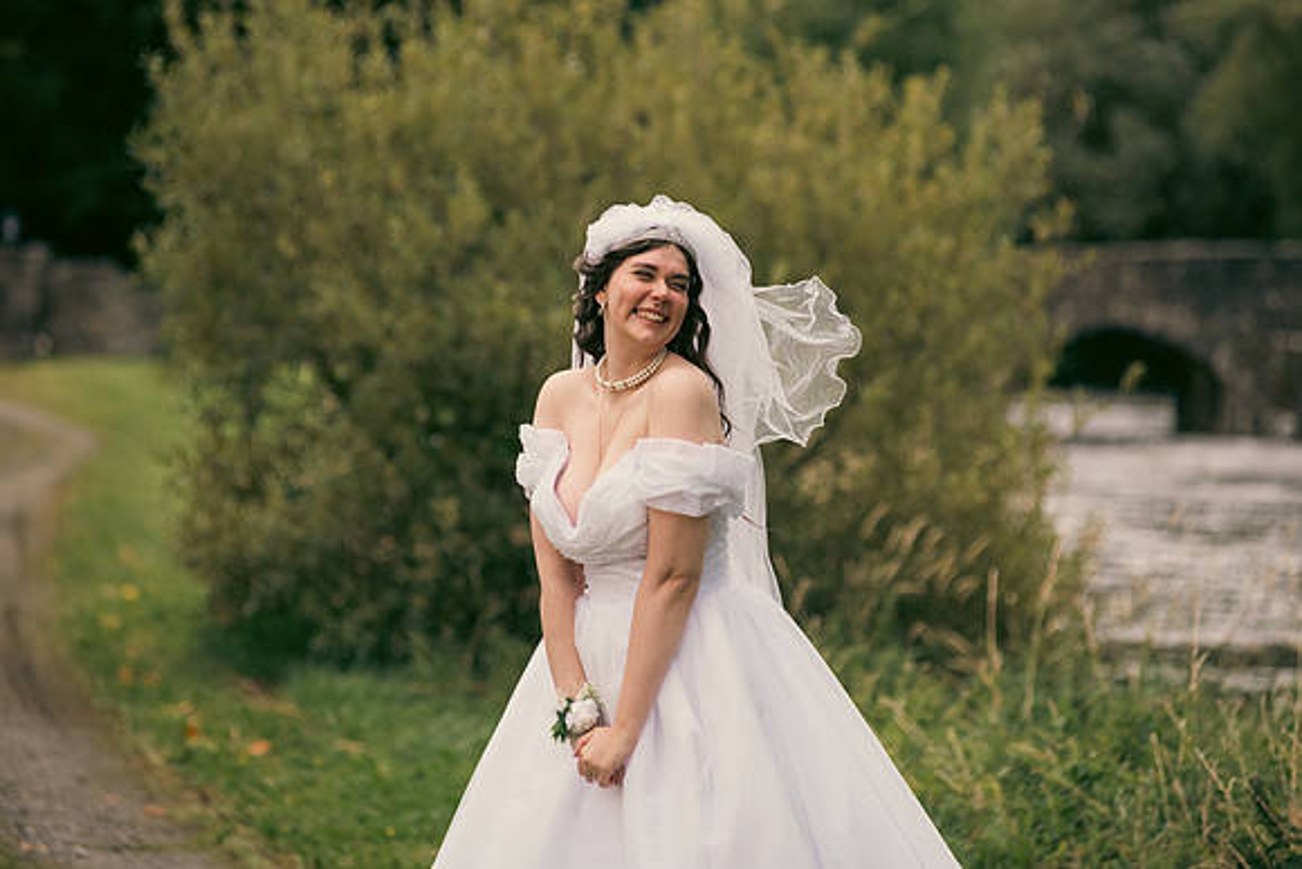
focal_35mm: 170
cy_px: 434
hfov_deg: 12.1
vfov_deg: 8.1
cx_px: 651
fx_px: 6149
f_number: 3.5
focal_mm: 170
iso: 320
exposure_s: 1/200
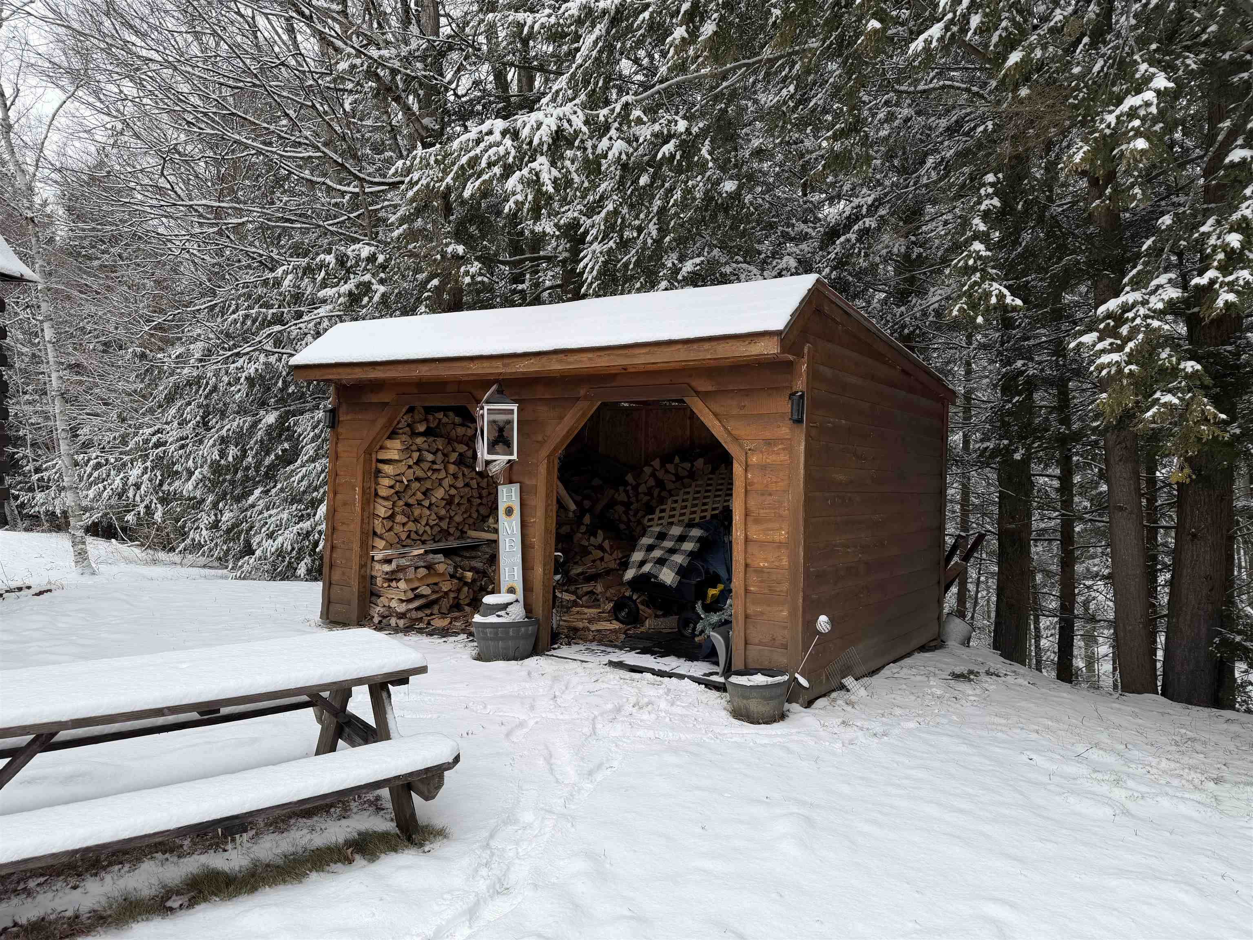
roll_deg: +0.9
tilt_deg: -1.9
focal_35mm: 24
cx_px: 626
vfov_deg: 56.8
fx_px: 869
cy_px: 470
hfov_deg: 71.6
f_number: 1.78
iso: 80
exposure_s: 1/909
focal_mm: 6.76
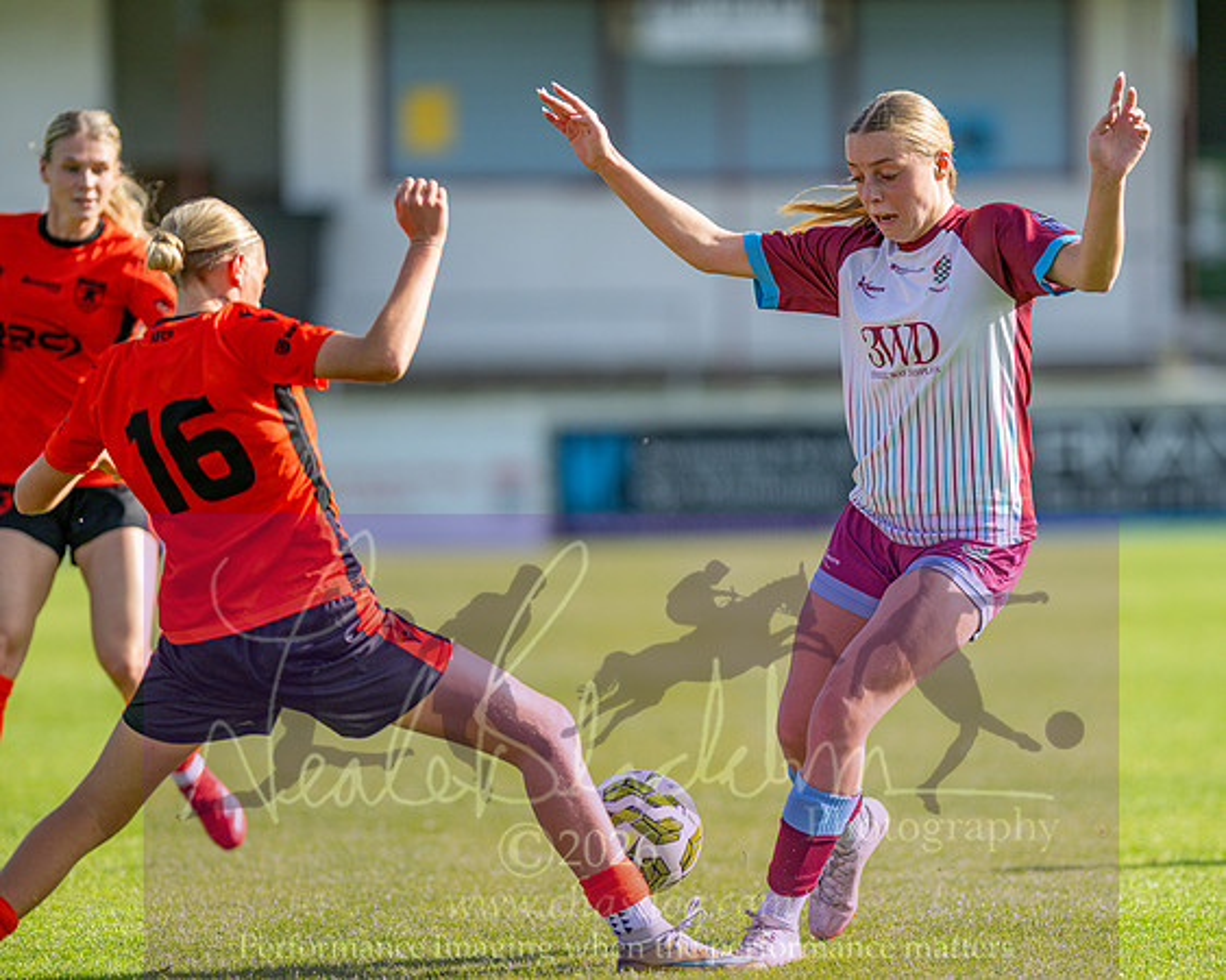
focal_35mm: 338
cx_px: 723
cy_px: 490
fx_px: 12261
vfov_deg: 4.6
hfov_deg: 5.7
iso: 200
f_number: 2.8
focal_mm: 300
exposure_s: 1/3200
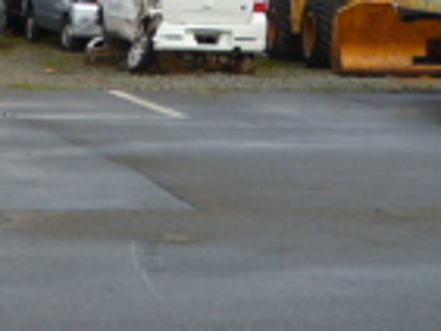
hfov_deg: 11.5
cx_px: 231
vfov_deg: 8.6
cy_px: 22
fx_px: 2193
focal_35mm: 172
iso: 100
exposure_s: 1/250
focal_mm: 6.8
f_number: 3.2
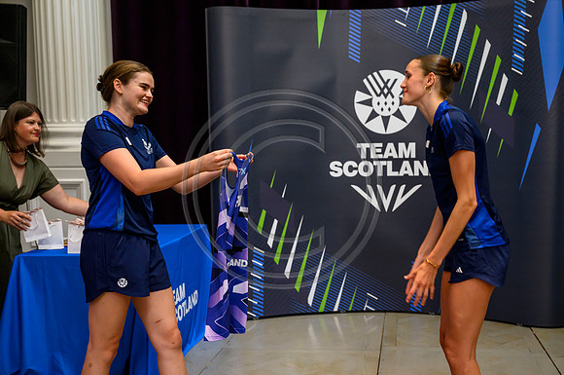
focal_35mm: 47
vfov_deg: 28.8
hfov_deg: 42.3
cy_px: 214
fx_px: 728
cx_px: 320
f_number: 3.5
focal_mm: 41
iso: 4000
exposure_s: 1/320
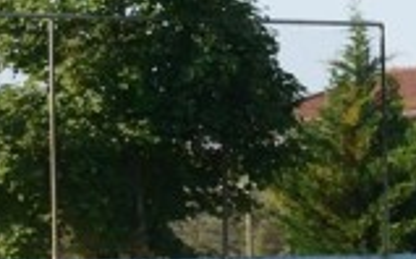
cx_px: 659
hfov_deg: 4.7
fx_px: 5028
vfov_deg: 2.9
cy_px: 337
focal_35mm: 444
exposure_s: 1/3200
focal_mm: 70
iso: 1600
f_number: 6.3
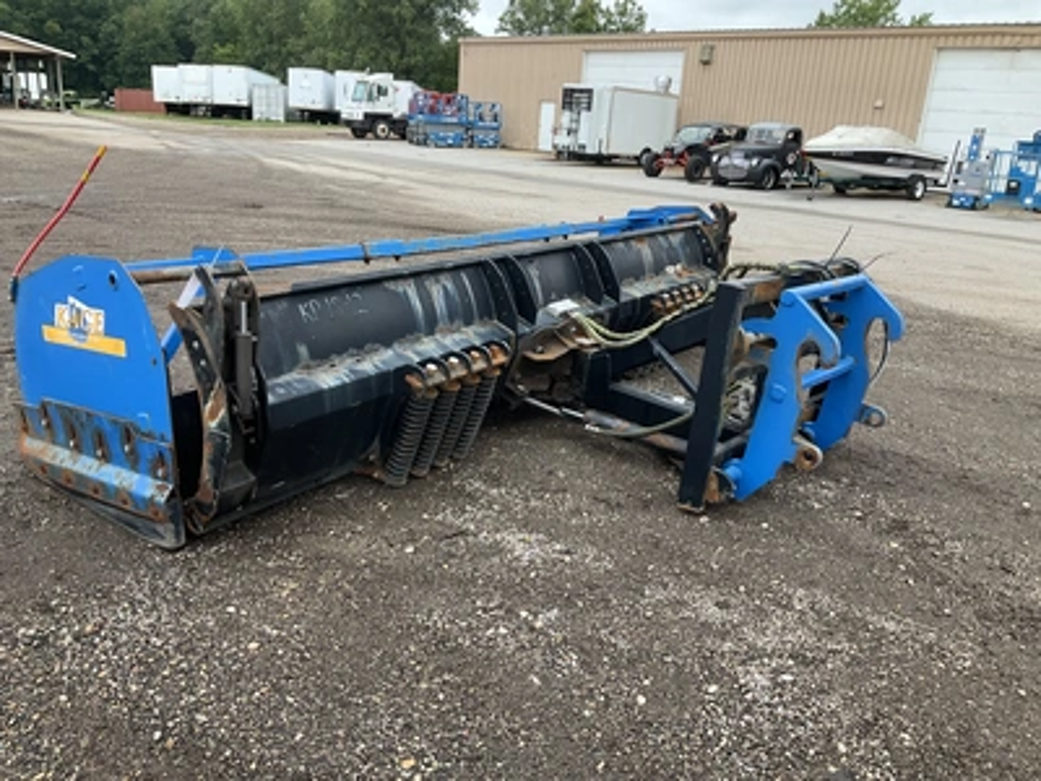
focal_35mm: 29
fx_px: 872
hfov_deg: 61.7
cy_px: 390
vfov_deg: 48.2
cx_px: 520
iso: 16
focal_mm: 3
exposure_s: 1/125
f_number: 1.8
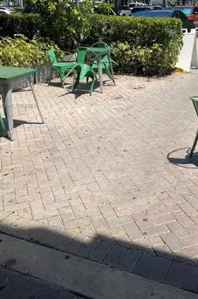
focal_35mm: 41
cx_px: 135
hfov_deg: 32.2
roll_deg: -0.9
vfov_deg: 46.9
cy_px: 106
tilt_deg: -14.5
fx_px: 339
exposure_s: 1/2571
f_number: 1.8
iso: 32
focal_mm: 4.25
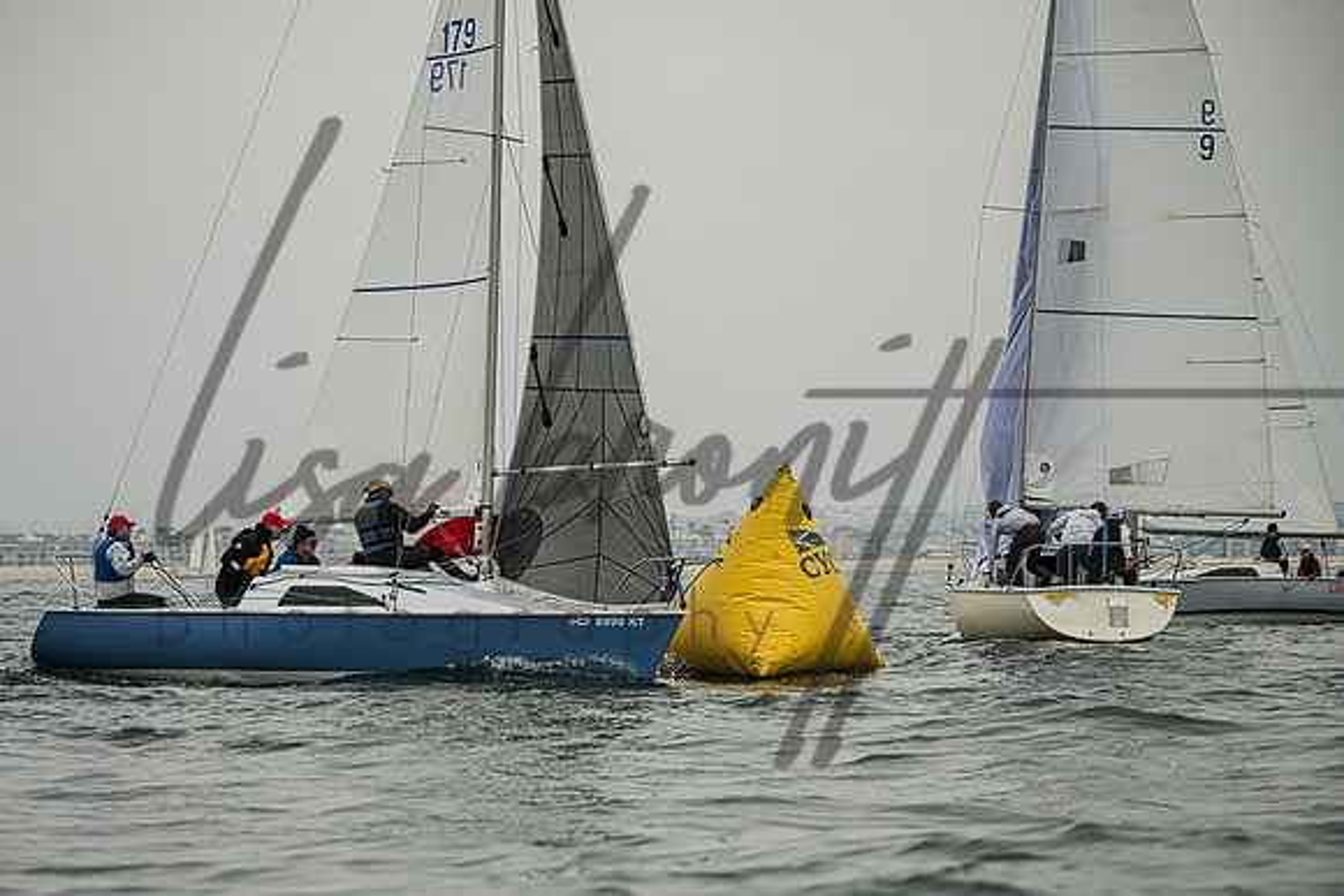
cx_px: 581
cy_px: 505
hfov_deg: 10.9
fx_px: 7070
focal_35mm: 189
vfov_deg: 7.3
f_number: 4.8
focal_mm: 165
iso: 200
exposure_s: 1/4000
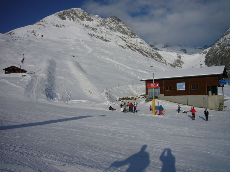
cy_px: 86
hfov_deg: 63.4
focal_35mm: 28
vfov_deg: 49.7
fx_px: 186
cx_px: 115
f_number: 5.6
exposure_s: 1/1000
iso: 80
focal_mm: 4.6
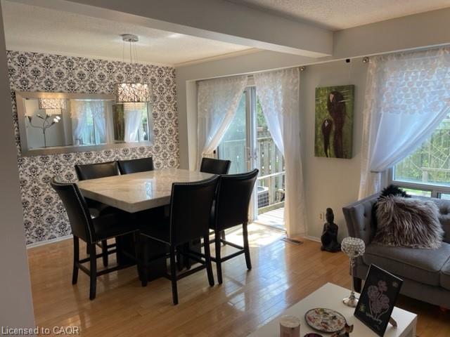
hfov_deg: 67.3
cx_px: 225
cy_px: 168
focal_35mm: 26
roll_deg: +1.4
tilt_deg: -6.7
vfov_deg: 53.1
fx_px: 338
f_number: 1.6
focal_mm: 4.2
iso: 40
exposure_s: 1/120
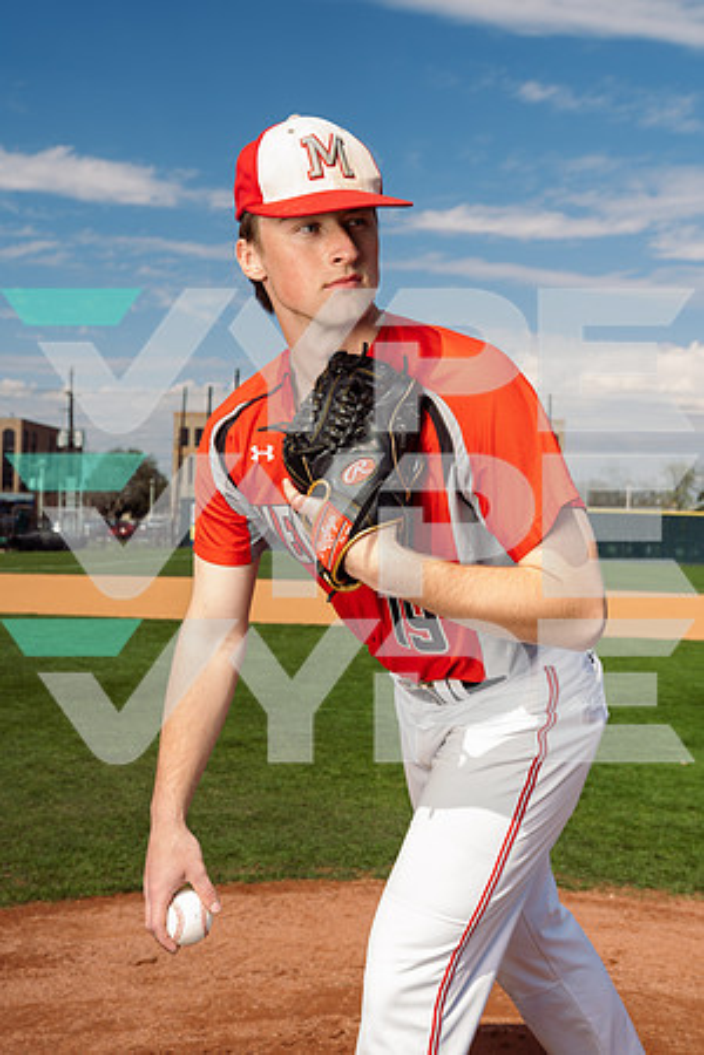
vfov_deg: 50.7
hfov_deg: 35.1
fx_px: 1115
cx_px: 352
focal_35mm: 38
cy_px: 528
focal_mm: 38
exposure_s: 1/250
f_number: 7.1
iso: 64
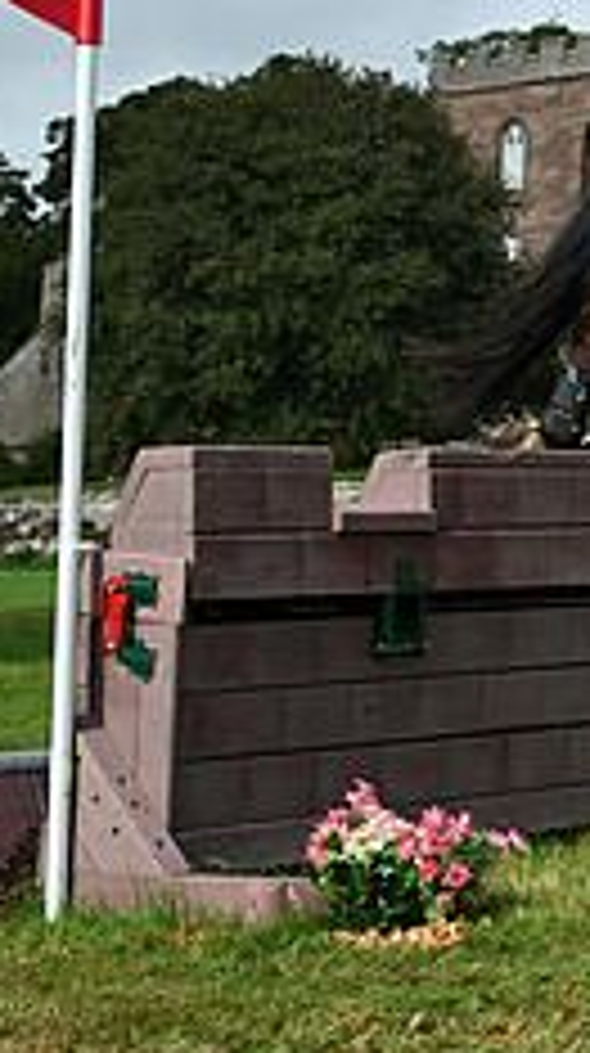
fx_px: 2903
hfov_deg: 10.6
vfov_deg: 20.4
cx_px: 1203
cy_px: 259
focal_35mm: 104
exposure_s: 1/1250
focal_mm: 40
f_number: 5.6
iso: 280
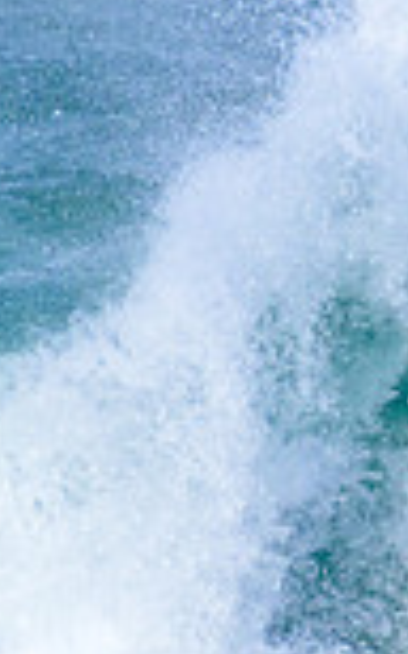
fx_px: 61708
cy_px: 372
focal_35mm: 3462
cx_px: 1028
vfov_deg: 0.6
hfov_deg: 0.4
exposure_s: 1/2500
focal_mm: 900
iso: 1400
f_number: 11
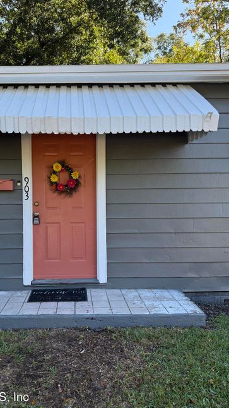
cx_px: 78
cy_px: 206
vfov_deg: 69.9
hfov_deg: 42.3
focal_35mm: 27
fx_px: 292
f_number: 1.78
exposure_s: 1/695
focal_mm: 6.76
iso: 100
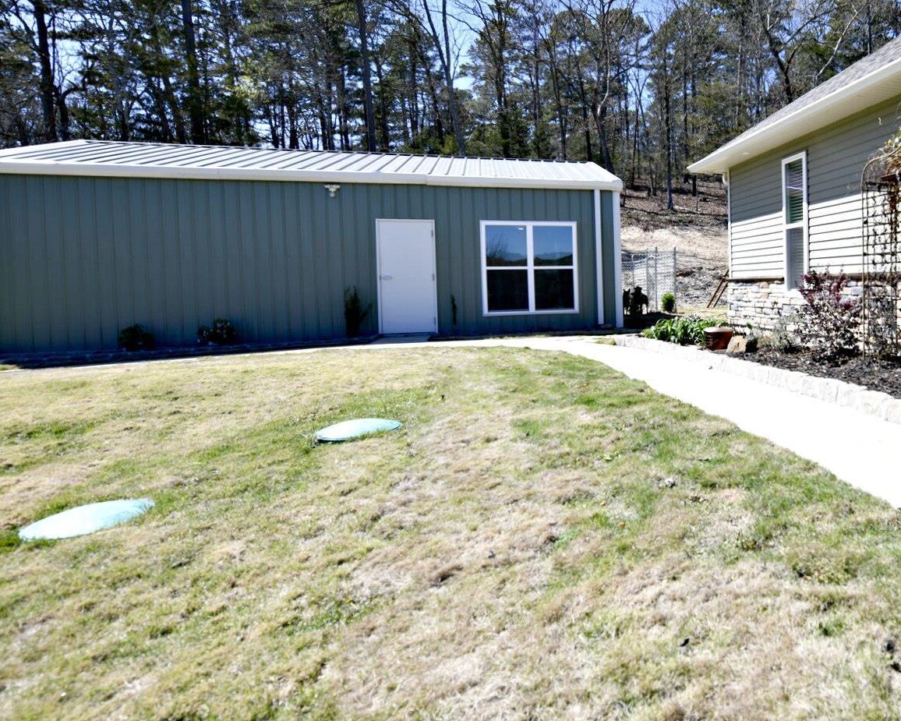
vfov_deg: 60.6
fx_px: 613
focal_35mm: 23
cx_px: 724
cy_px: 306
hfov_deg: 65.8
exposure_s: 1/200
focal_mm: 14
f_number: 5
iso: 64
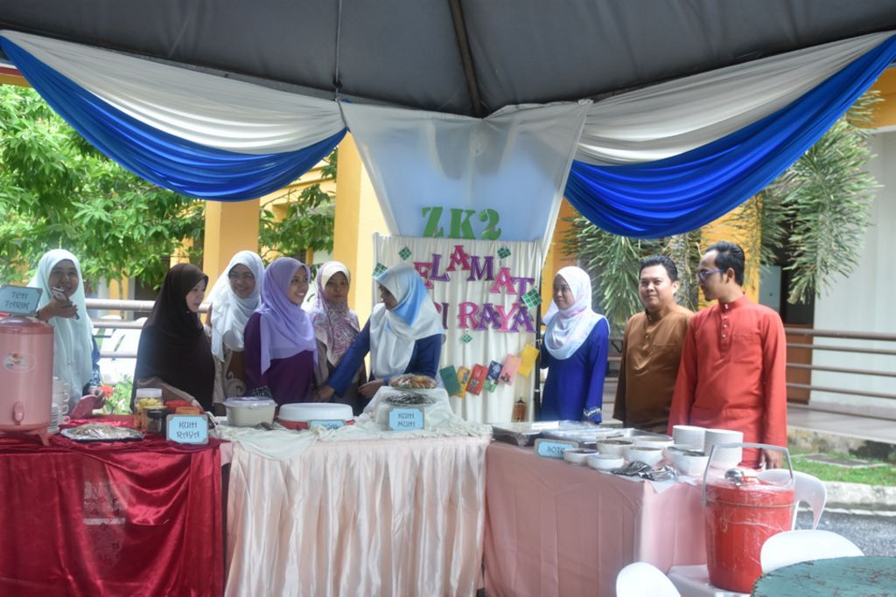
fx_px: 896
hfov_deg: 53.1
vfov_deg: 36.9
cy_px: 298
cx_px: 448
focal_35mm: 36
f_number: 2.8
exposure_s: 1/500
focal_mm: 24
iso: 800
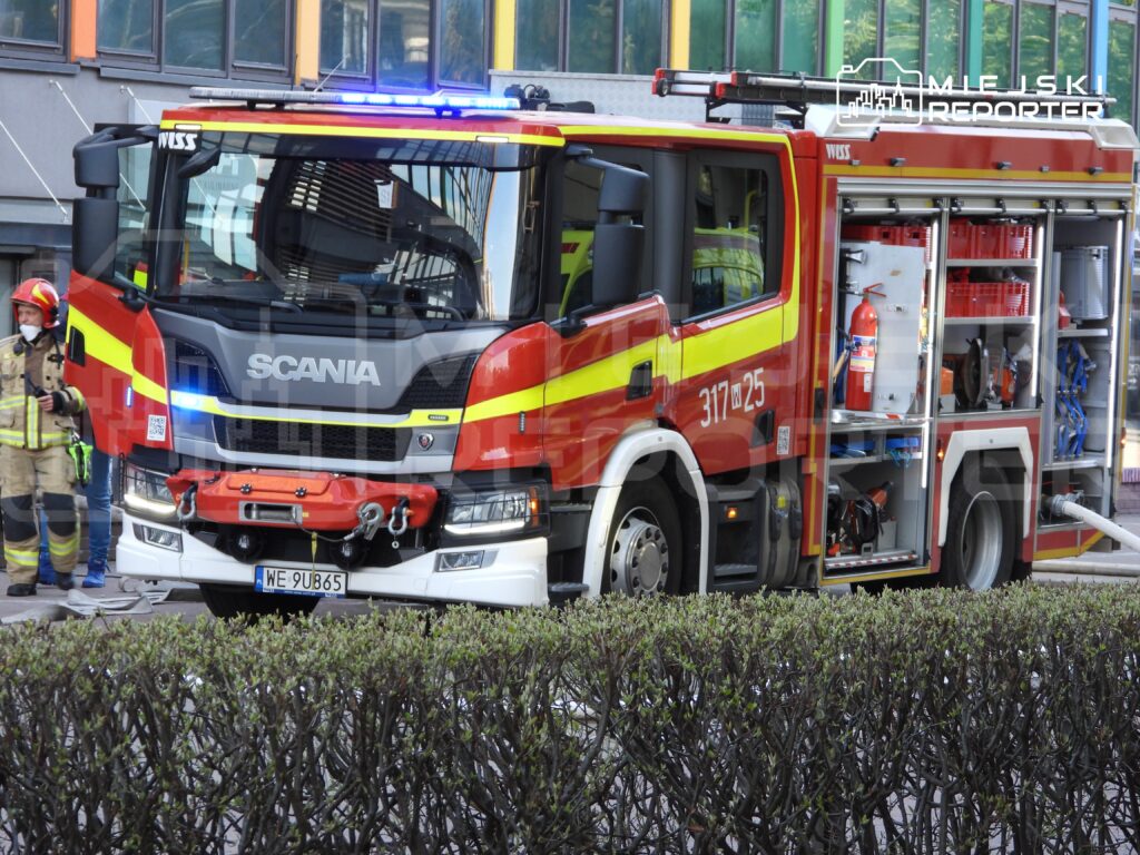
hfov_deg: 10.7
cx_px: 570
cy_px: 428
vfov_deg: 8.0
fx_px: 6093
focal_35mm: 185
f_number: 4.5
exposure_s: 1/60
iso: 125
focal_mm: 33.2
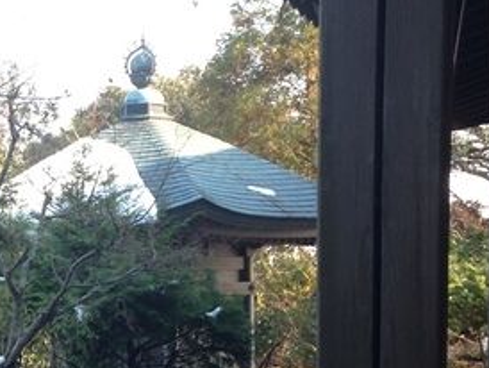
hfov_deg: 19.8
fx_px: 1386
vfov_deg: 14.8
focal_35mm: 98
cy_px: 385
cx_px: 83
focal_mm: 4.13
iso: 50
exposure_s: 1/135
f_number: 2.4
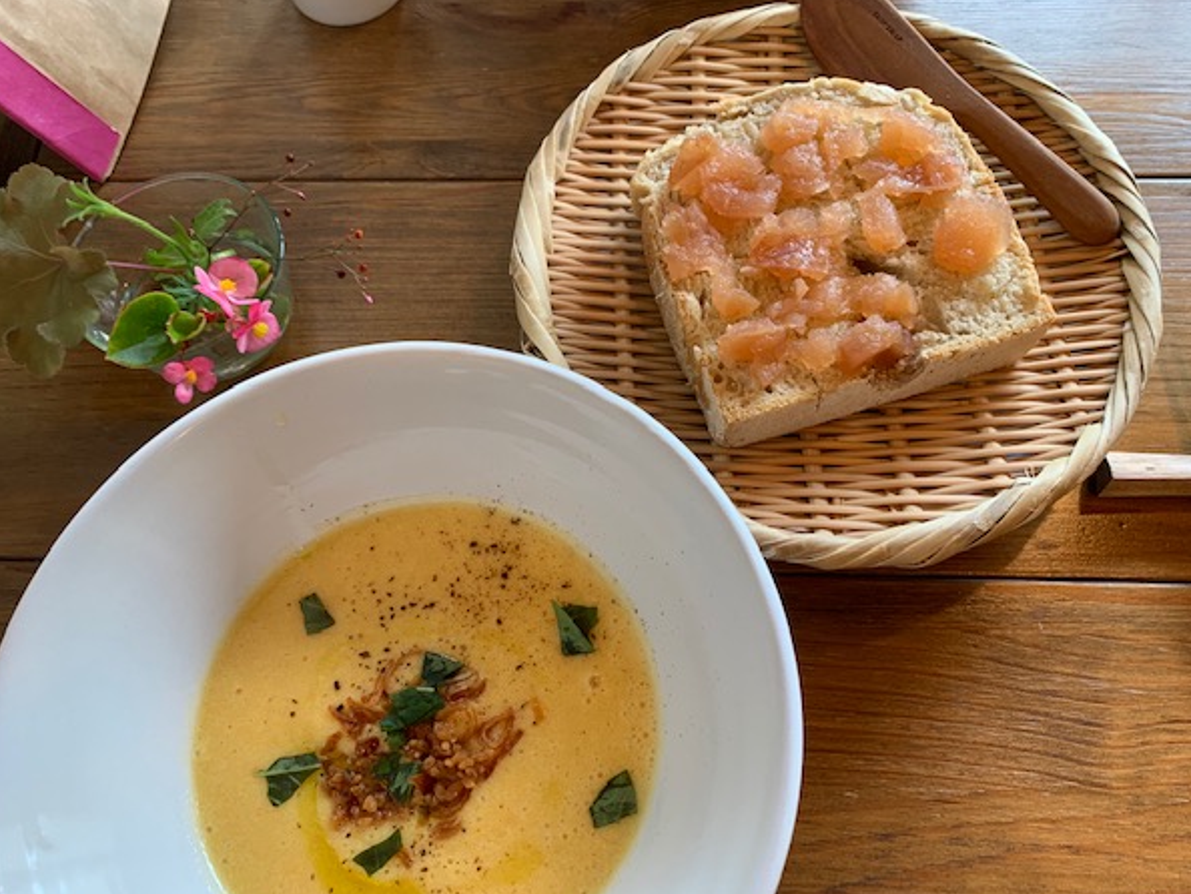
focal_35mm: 28
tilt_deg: -67.3
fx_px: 964
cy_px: 469
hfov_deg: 63.4
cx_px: 622
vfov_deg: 49.8
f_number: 1.8
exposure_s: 1/50
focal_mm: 4.25
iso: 50
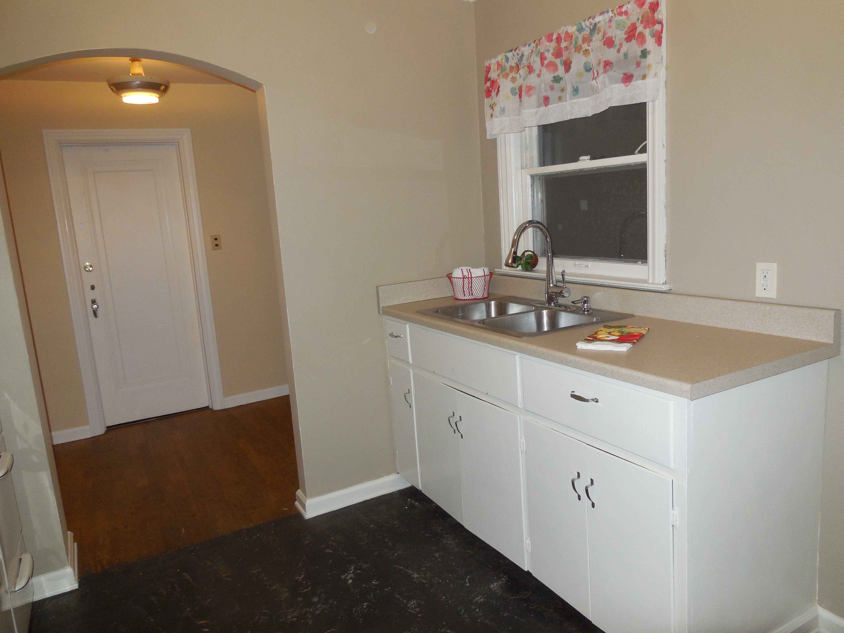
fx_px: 610
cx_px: 422
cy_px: 316
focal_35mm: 25
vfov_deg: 54.9
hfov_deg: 69.4
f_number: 3.1
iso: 280
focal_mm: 4.5
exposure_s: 1/25
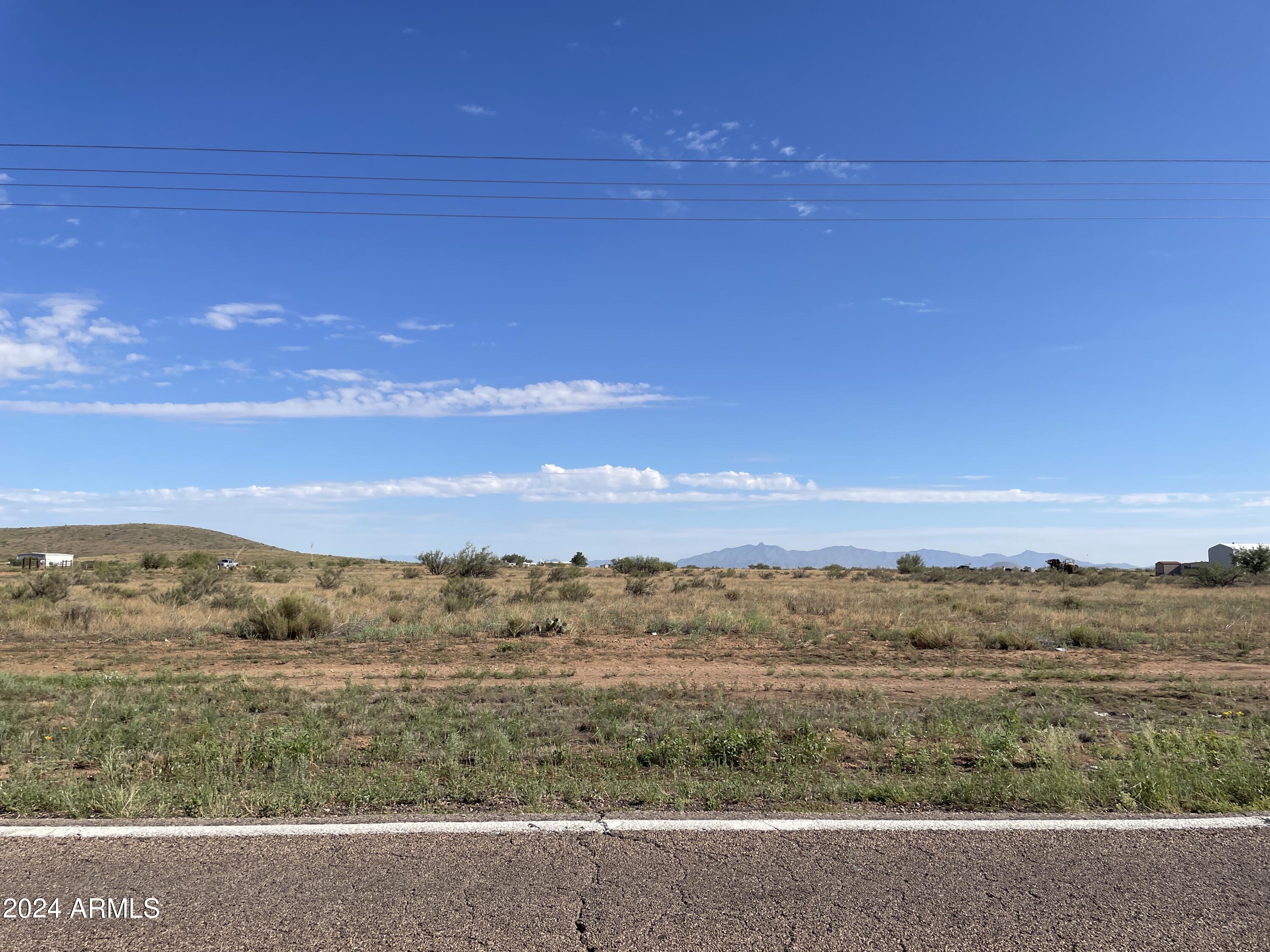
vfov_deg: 53.1
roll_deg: +1.0
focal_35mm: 26
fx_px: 954
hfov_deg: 67.3
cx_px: 635
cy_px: 476
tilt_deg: +7.2
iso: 32
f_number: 1.6
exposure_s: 1/4651
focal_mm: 4.2
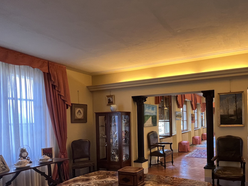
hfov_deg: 71.0
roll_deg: +0.9
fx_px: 158
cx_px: 187
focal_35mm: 22
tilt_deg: -1.6
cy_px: 123
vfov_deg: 59.7
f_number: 1.8
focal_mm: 1.57
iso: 160
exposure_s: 1/50
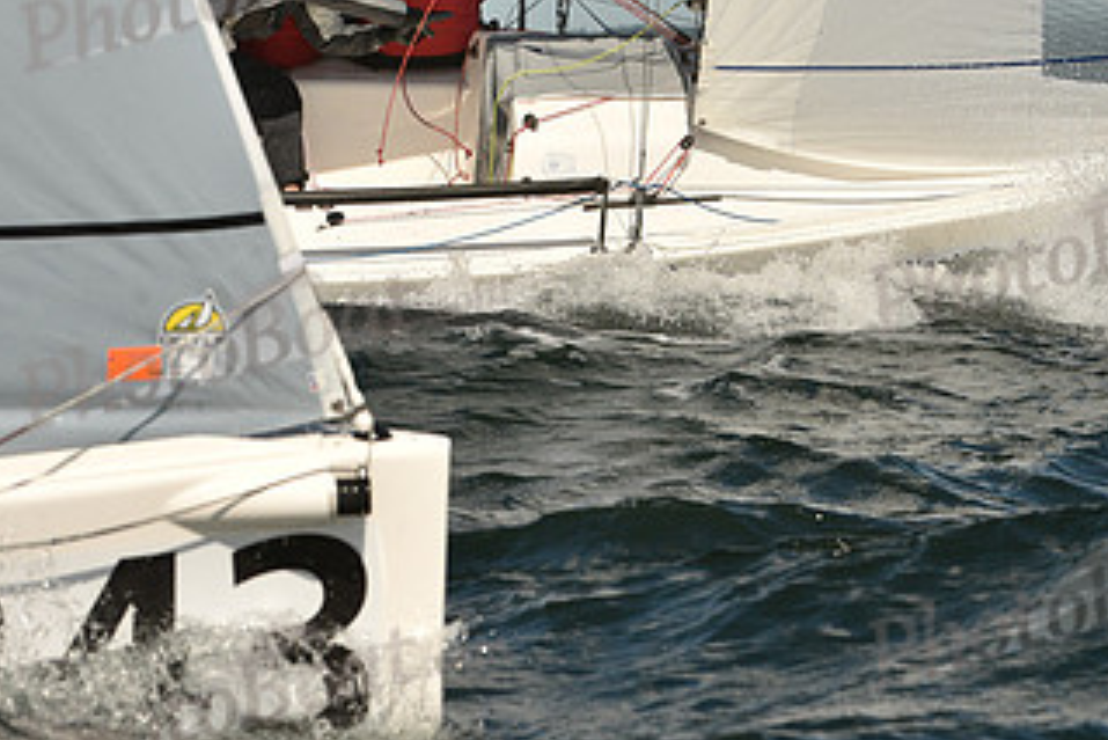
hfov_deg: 5.7
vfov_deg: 3.8
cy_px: 113
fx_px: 11208
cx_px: 691
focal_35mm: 364
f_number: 9
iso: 400
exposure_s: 1/1600
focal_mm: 200
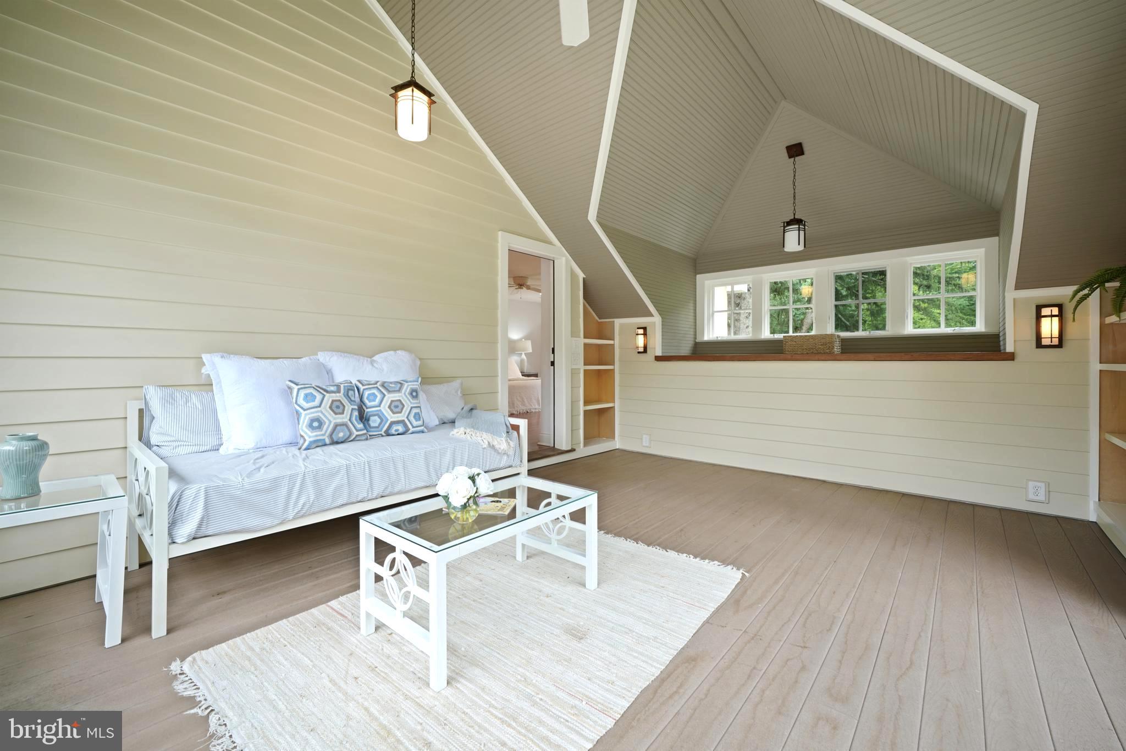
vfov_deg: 81.2
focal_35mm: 14
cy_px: 376
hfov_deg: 104.2
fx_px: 438
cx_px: 563
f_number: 6.3
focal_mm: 14
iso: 320
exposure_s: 1/15
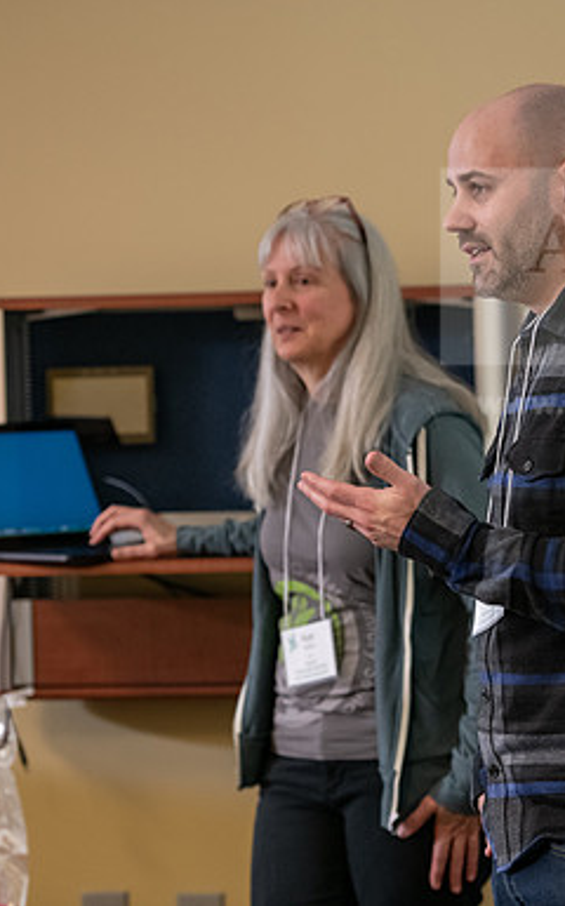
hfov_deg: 9.0
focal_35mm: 146
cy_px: 453
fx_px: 3604
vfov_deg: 14.3
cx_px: 370
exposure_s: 1/200
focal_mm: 95
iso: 1600
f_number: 3.2
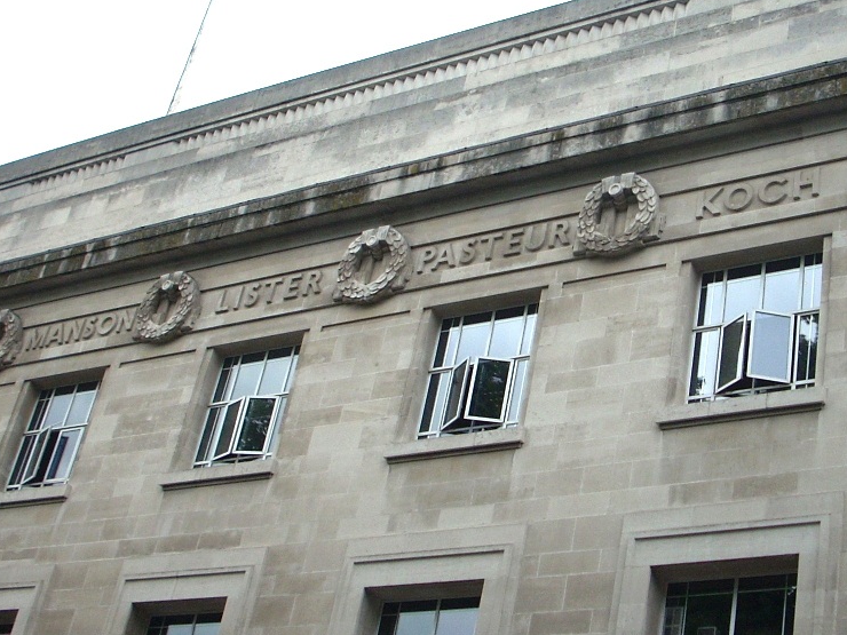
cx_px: 521
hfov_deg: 30.2
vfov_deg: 22.9
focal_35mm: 64
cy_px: 235
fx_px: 1566
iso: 64
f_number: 5.6
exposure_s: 1/210
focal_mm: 6.2
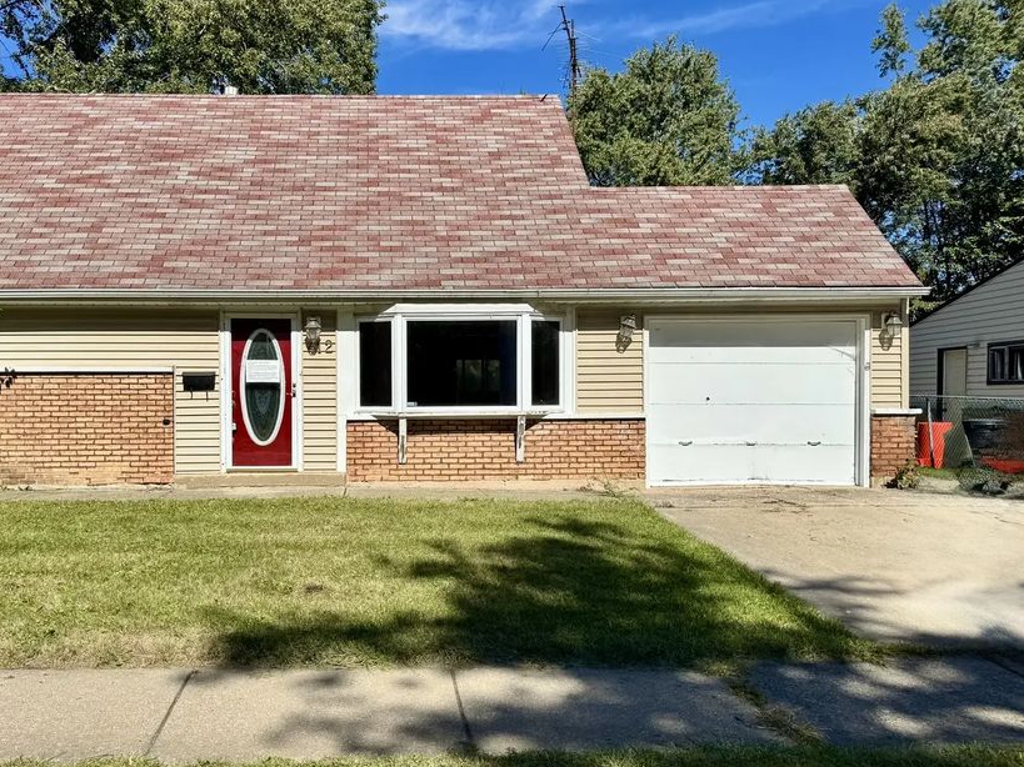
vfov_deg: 46.7
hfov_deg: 59.3
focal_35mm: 30
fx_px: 887
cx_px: 396
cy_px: 418
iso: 80
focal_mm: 6.76
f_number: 1.78
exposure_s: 1/5814
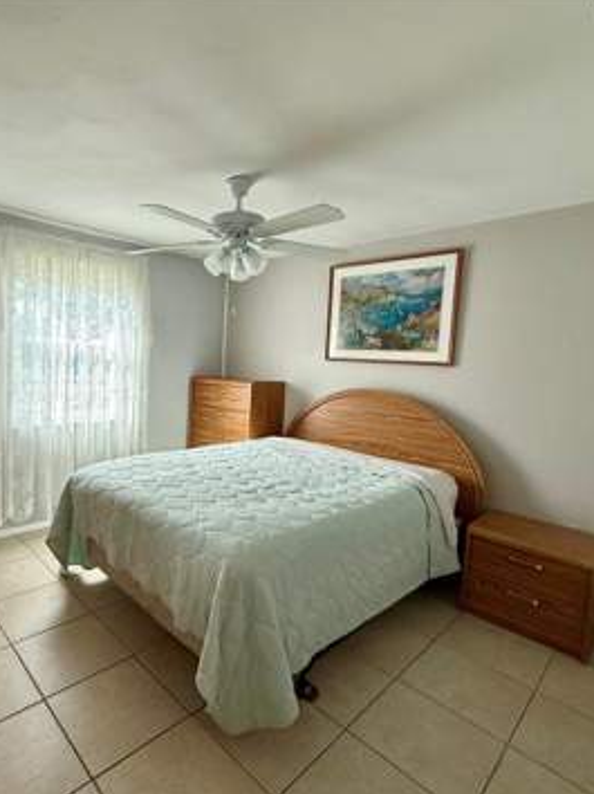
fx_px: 435
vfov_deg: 84.7
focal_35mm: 19
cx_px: 204
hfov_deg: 67.0
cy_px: 393
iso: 64
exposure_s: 1/129
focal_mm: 2.22
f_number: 2.2
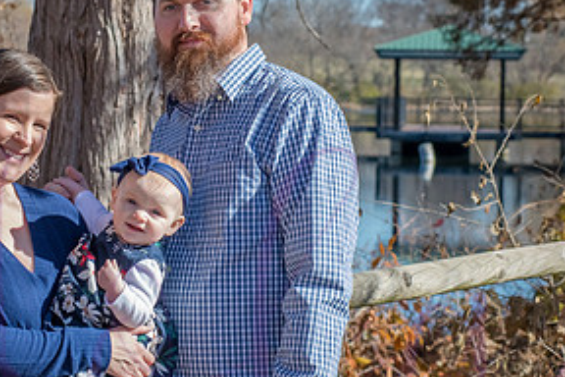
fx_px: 2527
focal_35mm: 161
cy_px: 188
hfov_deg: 12.7
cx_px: 198
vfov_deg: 8.5
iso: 400
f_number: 8
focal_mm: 80
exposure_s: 1/500
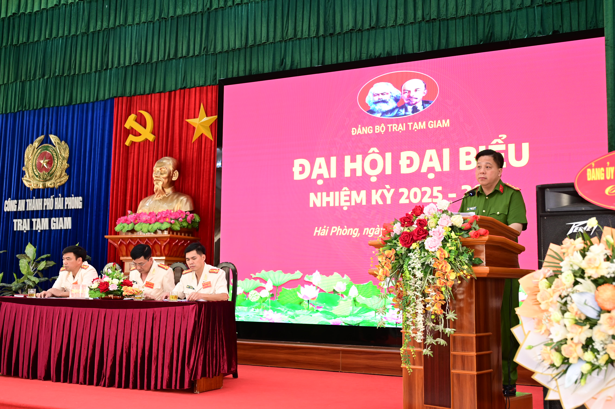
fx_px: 666
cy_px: 204
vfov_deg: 34.2
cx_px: 308
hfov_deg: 49.6
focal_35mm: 39
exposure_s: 1/100
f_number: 4
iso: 1250
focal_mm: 39
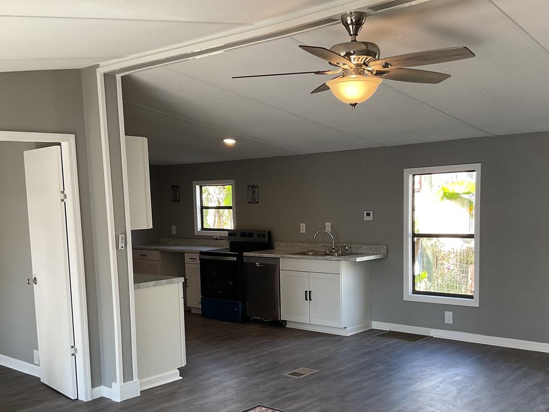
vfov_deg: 35.7
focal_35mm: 40
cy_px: 269
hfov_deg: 46.8
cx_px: 279
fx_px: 634
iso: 32
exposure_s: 1/120
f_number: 1.8
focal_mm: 3
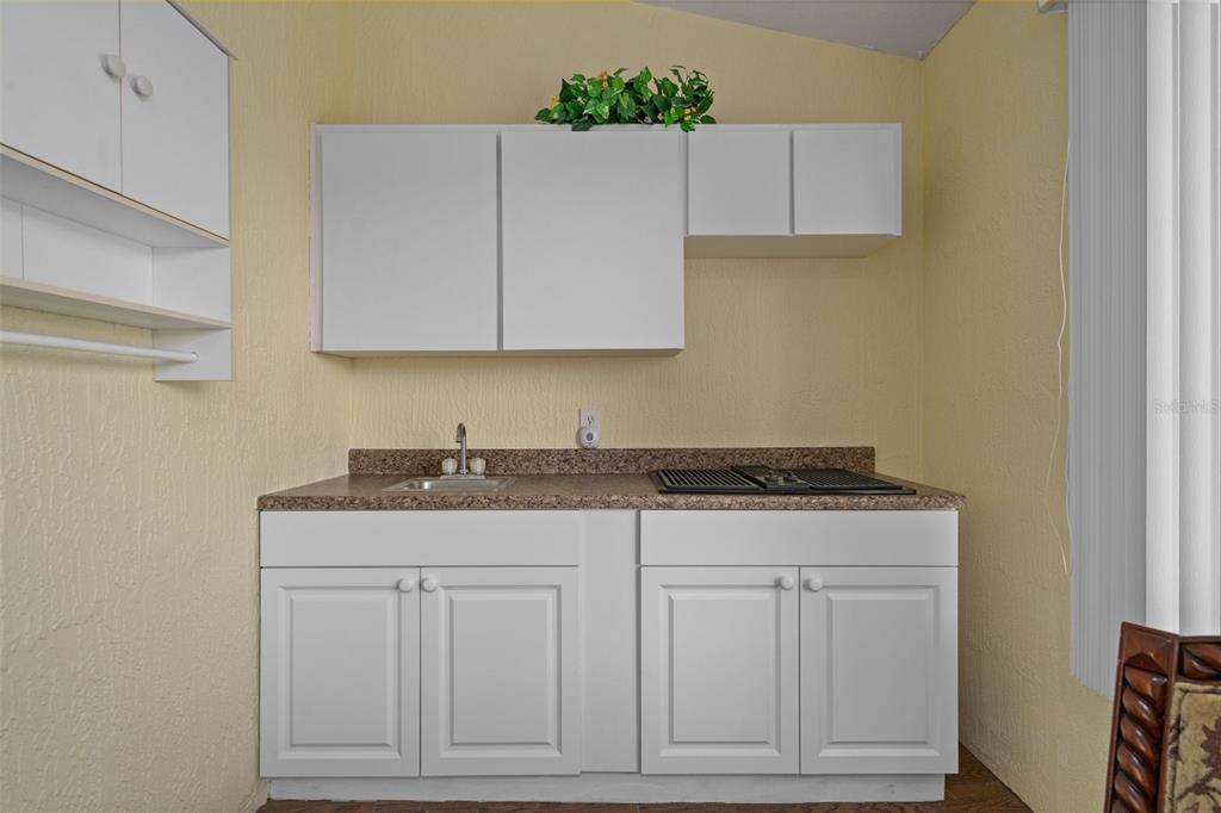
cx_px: 610
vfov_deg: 70.4
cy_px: 406
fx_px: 576
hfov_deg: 93.3
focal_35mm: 17
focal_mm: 17
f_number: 8
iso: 320
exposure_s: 1/6
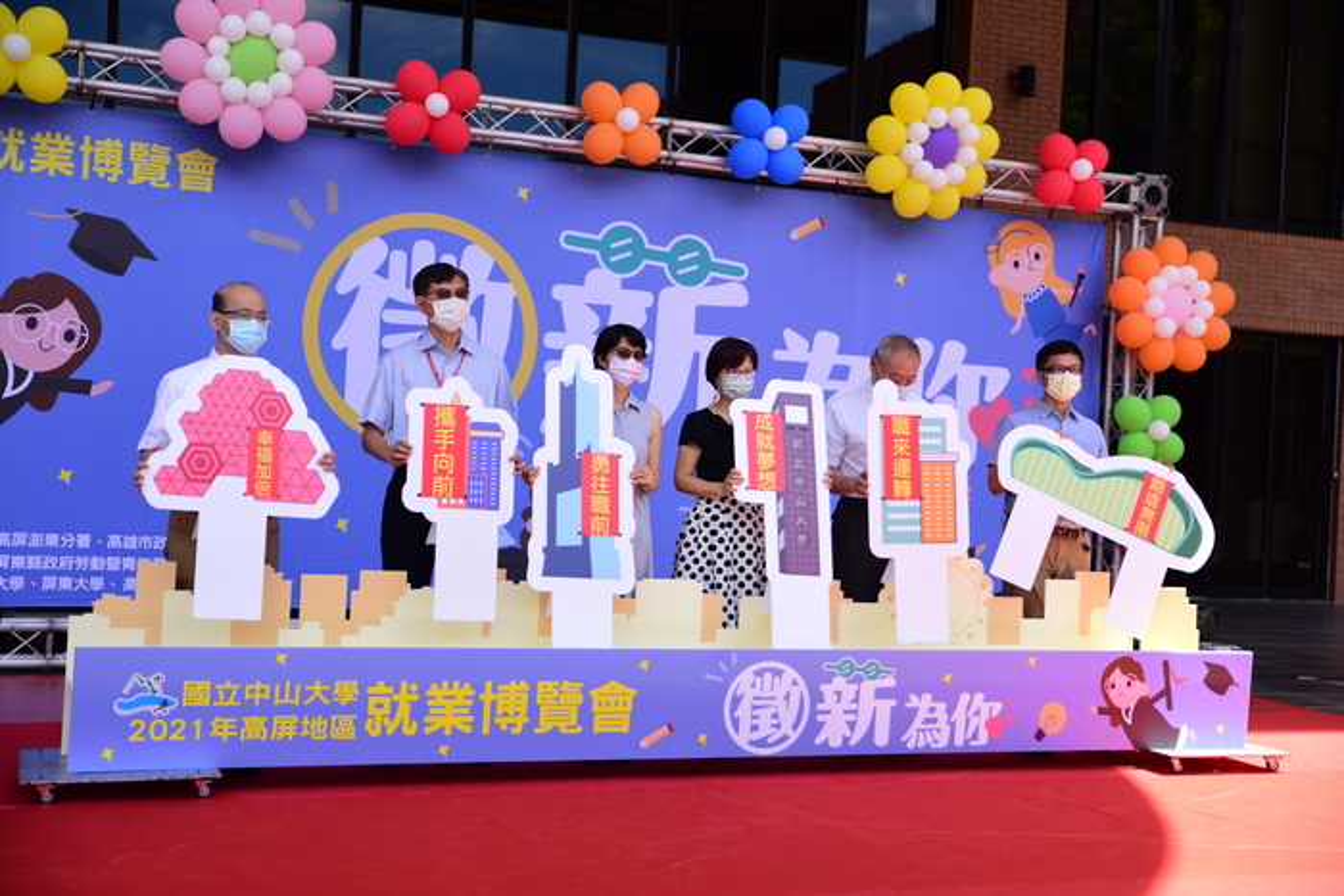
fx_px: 1718
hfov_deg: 42.7
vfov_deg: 29.3
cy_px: 448
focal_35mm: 46
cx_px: 672
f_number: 2.8
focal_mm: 46
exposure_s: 1/800
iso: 160
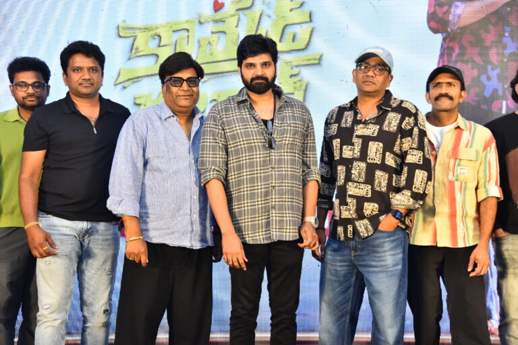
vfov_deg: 28.1
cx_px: 259
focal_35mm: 48
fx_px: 691
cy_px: 172
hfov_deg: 41.1
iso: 1000
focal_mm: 48
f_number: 4
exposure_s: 1/125
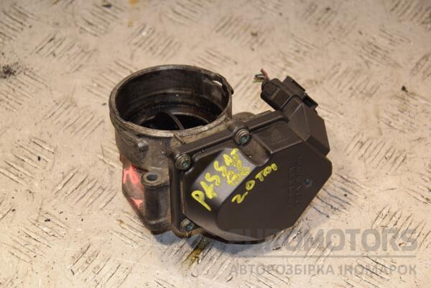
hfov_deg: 19.5
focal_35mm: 105
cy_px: 144
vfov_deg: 13.0
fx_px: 1257
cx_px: 216
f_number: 6.3
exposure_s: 1/200
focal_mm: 70
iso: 800
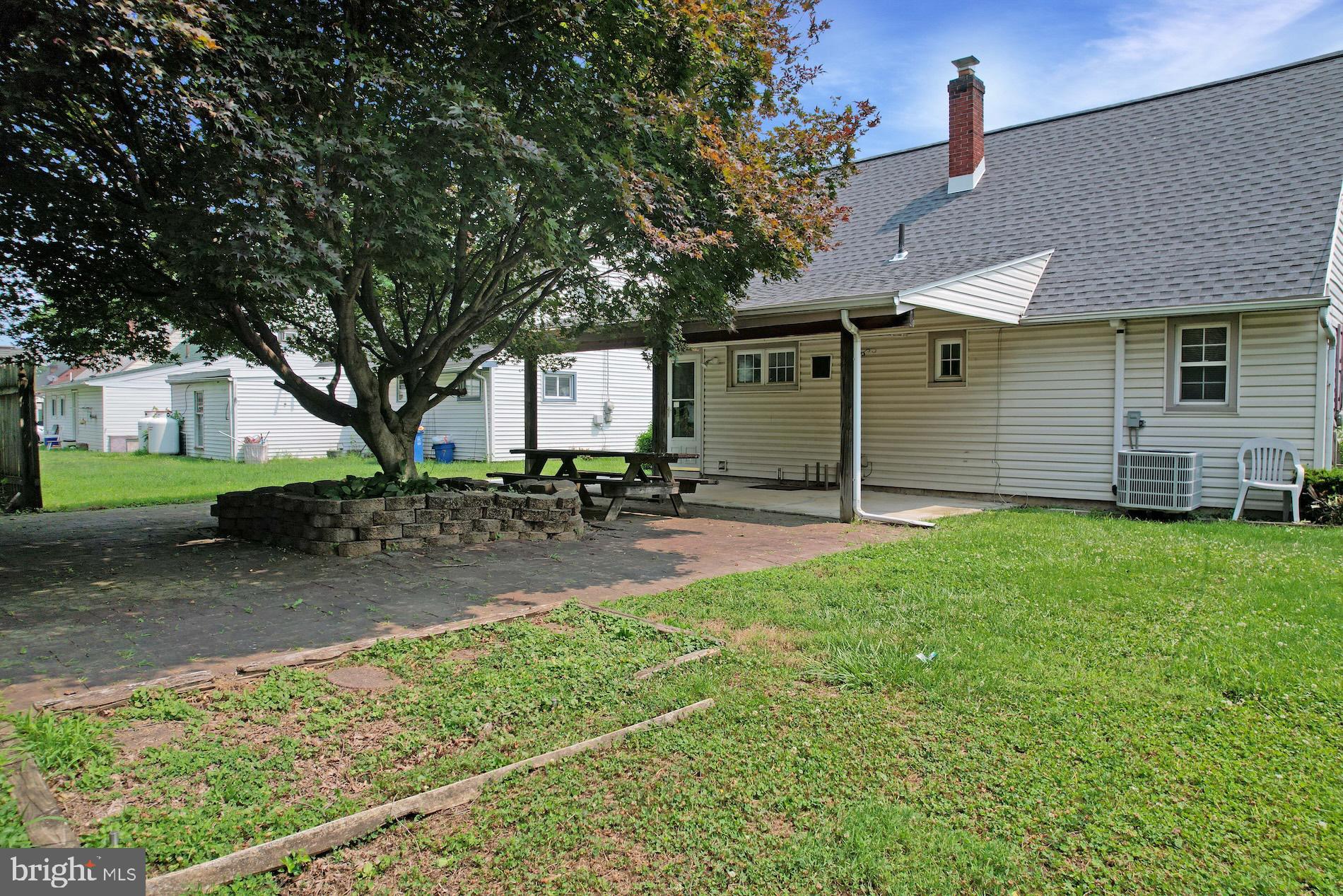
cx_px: 672
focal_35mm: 22
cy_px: 448
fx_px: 821
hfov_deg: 78.6
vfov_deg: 57.2
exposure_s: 1/2000
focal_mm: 8.38
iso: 100
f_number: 2.8
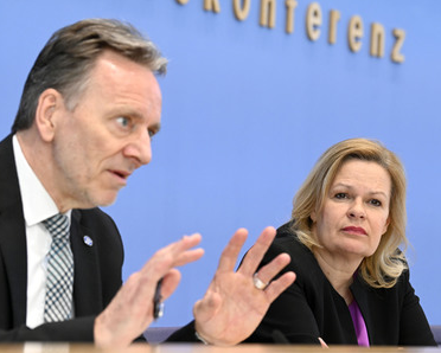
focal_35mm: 125
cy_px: 176
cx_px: 189
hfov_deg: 15.4
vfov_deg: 12.4
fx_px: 1632
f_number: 5.6
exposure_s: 1/640
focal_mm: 110
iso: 4000
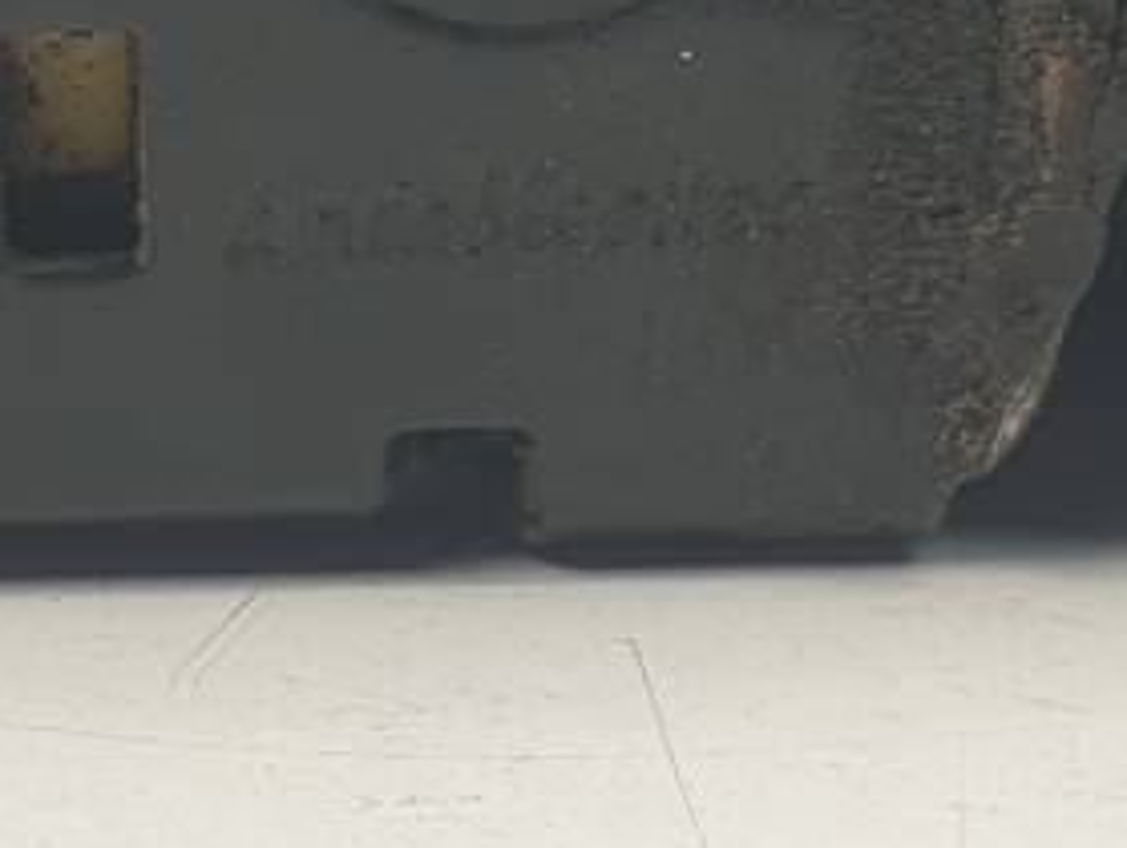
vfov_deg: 10.5
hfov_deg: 14.4
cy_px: -577
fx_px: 4368
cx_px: -69
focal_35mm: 134
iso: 50
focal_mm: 4.3
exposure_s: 1/132
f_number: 2.4
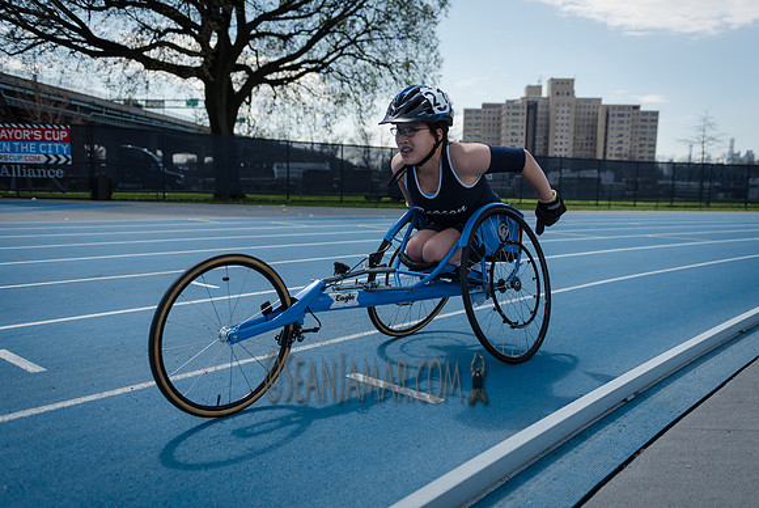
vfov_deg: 43.3
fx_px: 640
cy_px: 274
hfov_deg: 61.3
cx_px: 411
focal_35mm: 30
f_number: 3.2
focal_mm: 28
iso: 100
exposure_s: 1/2000
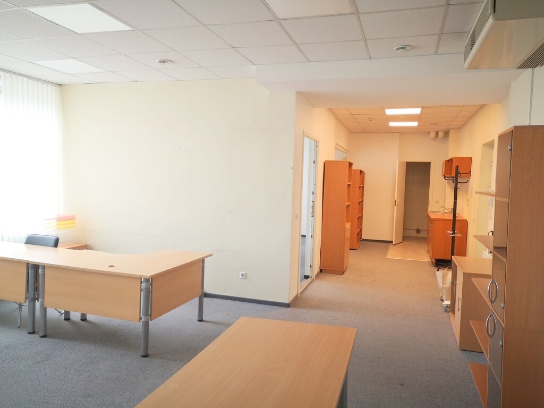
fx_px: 424
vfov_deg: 51.4
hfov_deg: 65.3
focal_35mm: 27
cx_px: 272
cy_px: 204
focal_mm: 3.95
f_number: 1.8
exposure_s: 1/100
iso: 100
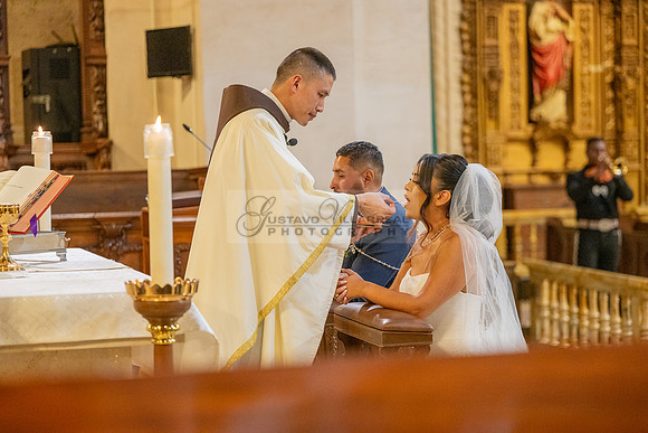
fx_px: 1836
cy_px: 216
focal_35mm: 102
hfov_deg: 20.0
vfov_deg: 13.4
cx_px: 324
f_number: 2.8
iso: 2000
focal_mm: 102
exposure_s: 1/200
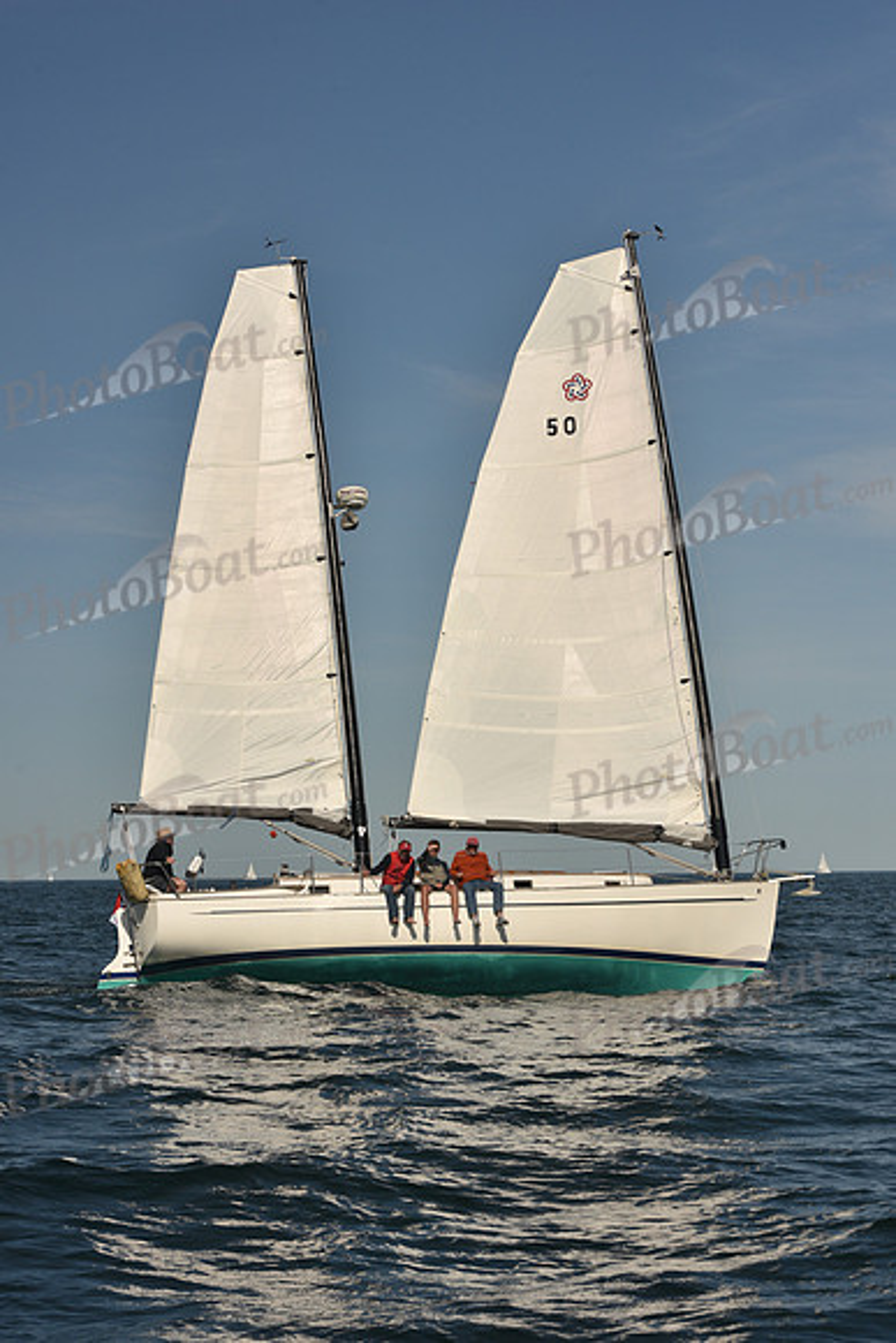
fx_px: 2612
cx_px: 448
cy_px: 672
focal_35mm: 70
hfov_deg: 19.5
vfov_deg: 28.8
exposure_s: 1/640
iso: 250
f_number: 10
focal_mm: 70
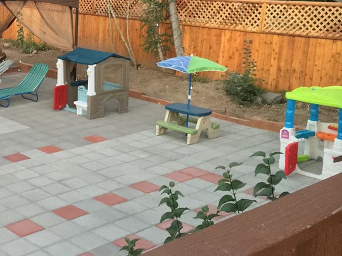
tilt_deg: -9.9
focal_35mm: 55
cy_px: 71
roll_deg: -1.8
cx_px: 24
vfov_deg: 26.3
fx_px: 543
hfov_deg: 32.9
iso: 400
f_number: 2.2
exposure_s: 1/15
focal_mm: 4.15
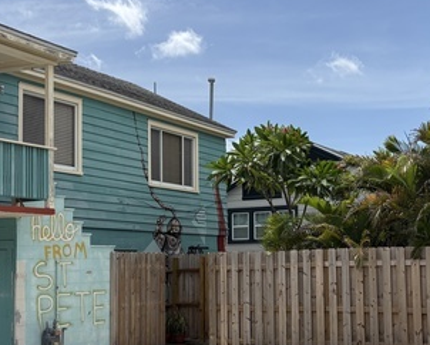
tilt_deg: +3.7
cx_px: 300
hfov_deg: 33.1
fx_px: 713
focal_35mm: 56
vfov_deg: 27.0
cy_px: 221
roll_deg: +1.6
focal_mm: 5.96
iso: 50
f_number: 1.6
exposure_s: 1/6993
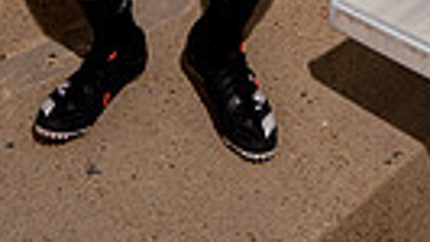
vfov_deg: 10.5
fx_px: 970
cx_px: 255
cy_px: -468
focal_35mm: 85
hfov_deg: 25.0
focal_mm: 24
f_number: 6.3
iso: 80
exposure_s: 1/250
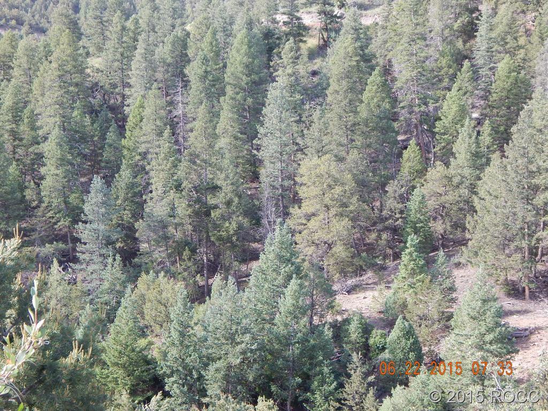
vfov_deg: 24.0
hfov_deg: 31.7
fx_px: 966
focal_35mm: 61
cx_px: 274
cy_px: 206
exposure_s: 1/125
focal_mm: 10.9
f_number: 4
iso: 125
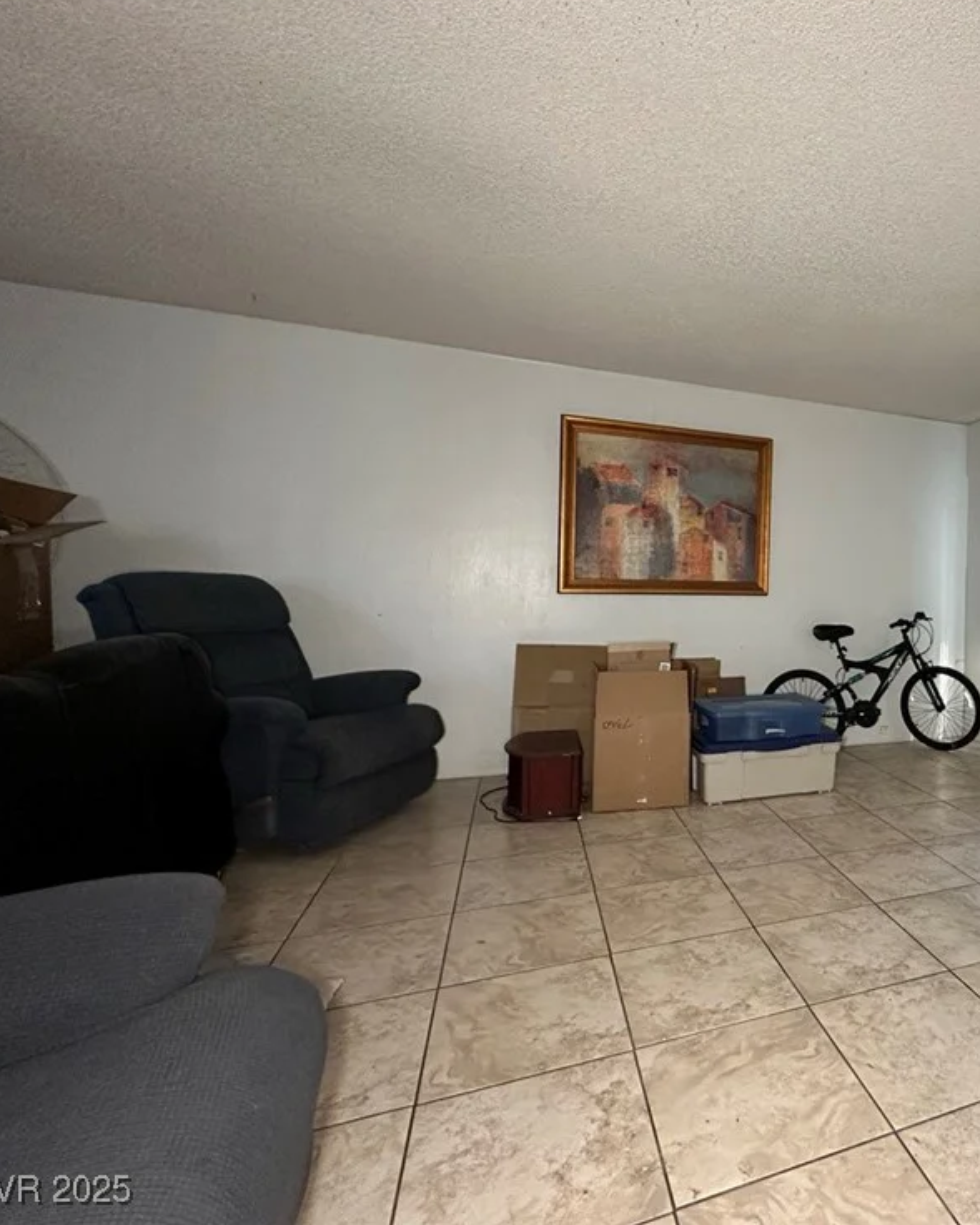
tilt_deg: +1.1
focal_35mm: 19
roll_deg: -0.9
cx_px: 815
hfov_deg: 63.3
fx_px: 689
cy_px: 588
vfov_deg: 83.2
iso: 500
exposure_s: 1/60
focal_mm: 2.22
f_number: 2.2
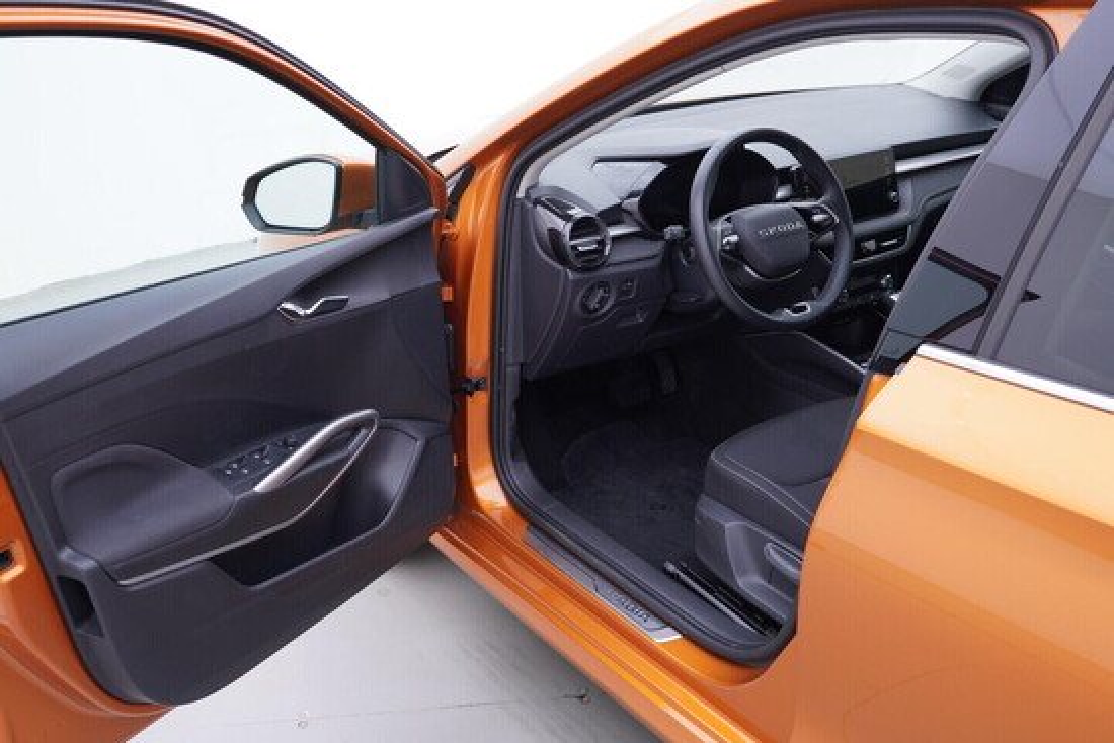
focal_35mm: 36
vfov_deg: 36.9
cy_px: 372
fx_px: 1114
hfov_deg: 53.1
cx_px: 557
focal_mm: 24
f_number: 2.8
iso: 125
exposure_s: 1/40
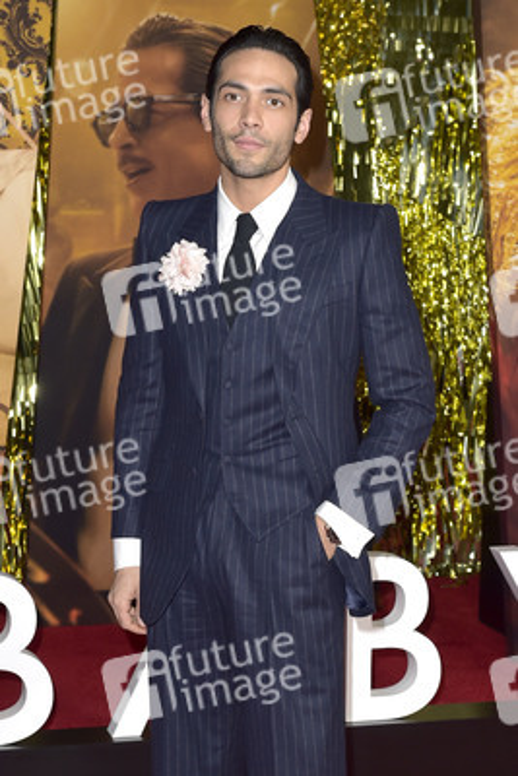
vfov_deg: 36.2
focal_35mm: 55
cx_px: 259
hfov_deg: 24.6
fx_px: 1186
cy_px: 388
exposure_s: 1/250
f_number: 6.3
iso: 1000
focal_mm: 55
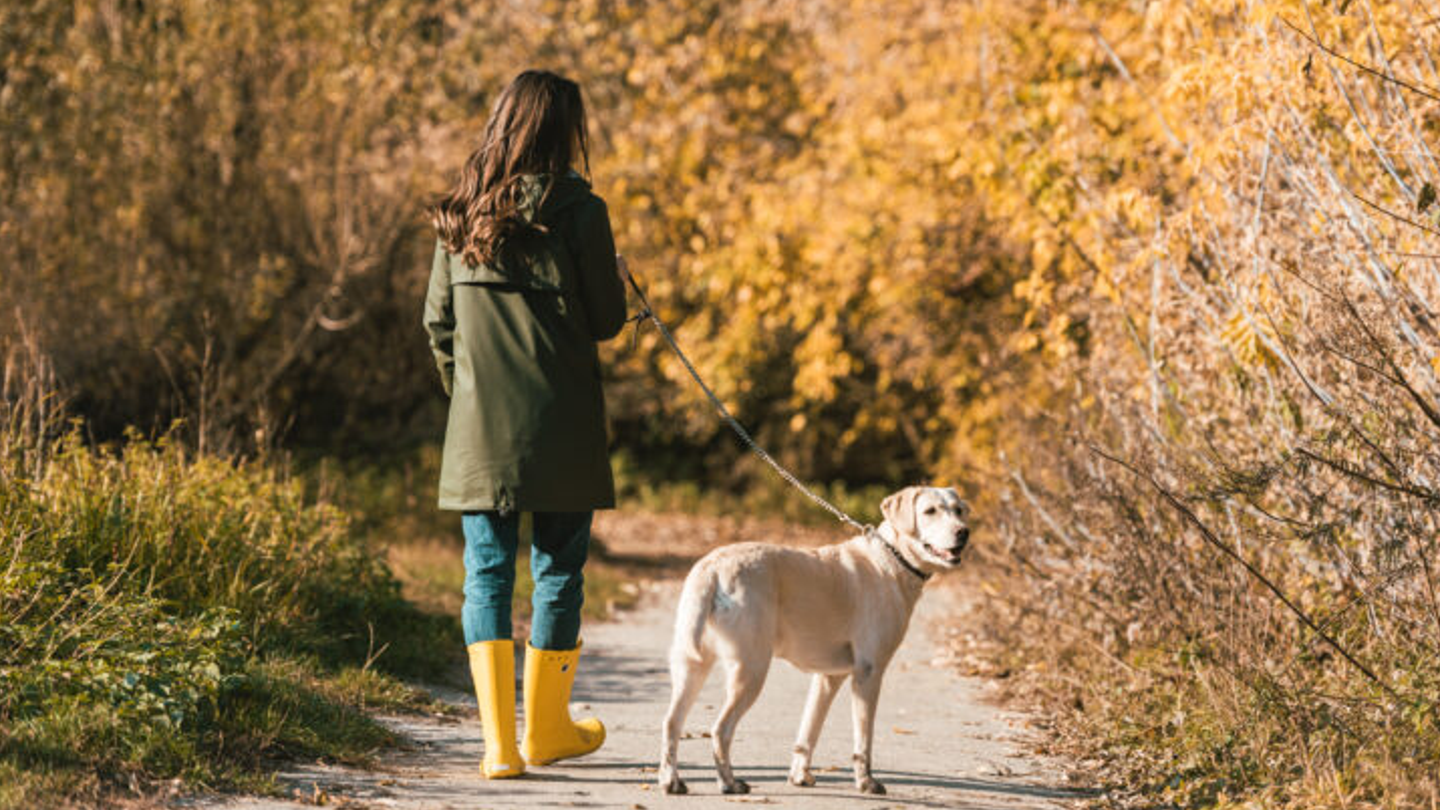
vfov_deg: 8.9
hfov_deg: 15.7
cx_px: 718
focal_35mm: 137
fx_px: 5230
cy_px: 383
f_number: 3.2
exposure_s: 1/1250
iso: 100
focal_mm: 130
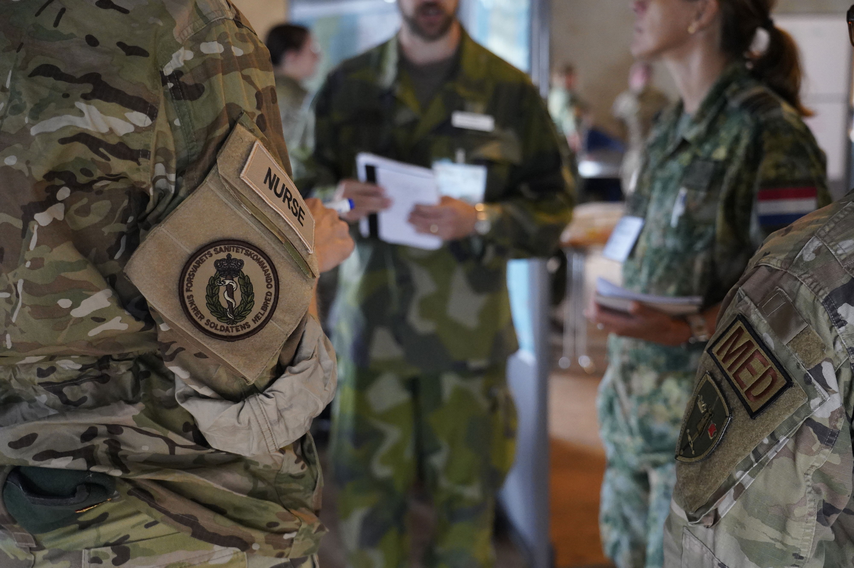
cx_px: 427
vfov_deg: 30.5
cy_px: 284
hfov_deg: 44.5
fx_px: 1043
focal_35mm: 44
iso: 8000
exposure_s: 1/160
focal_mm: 44
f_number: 4
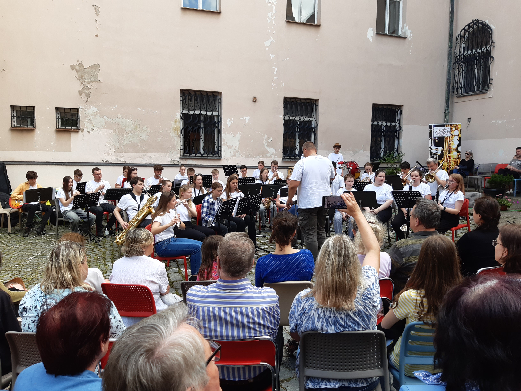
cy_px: 196
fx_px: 391
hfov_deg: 67.3
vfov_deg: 53.1
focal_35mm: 26
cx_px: 260
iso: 40
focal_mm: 3.92
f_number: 1.7
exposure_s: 1/307
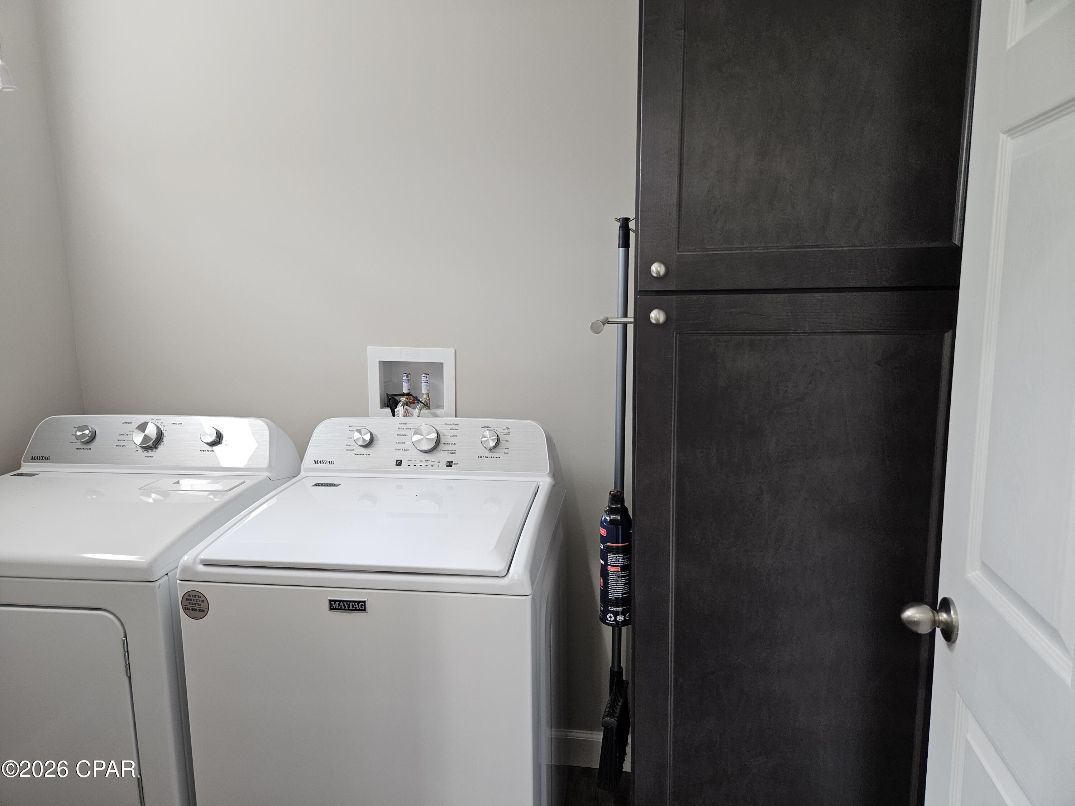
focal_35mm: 23
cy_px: 403
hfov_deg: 73.9
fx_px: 714
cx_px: 538
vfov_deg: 58.9
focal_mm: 5.4
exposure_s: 1/120
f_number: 1.8
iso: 200
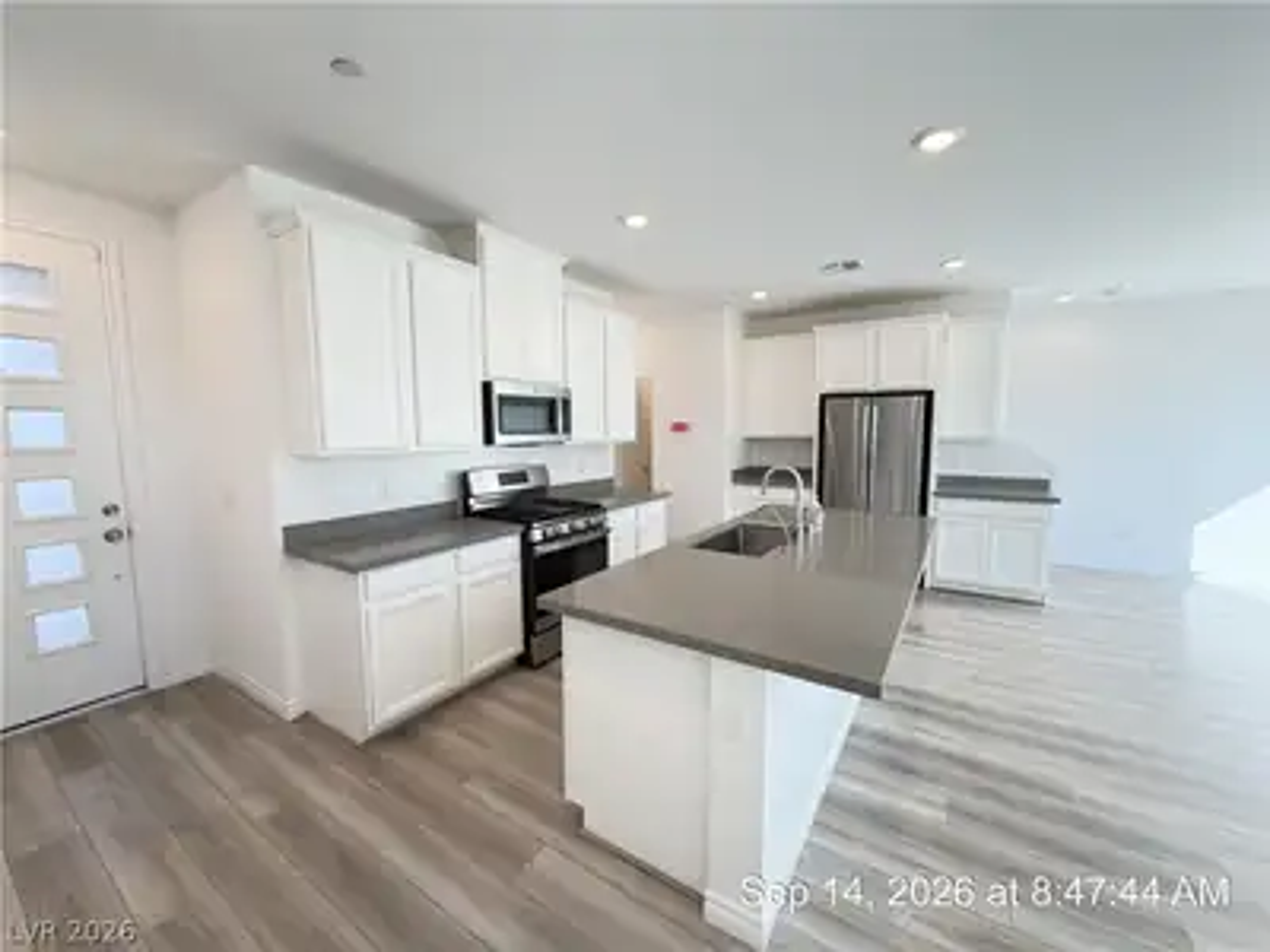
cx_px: 635
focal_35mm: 14
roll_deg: +0.0
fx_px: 514
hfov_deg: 102.1
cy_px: 476
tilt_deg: -5.9
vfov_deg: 85.7
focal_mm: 2.22
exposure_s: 1/120
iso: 250
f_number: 2.2
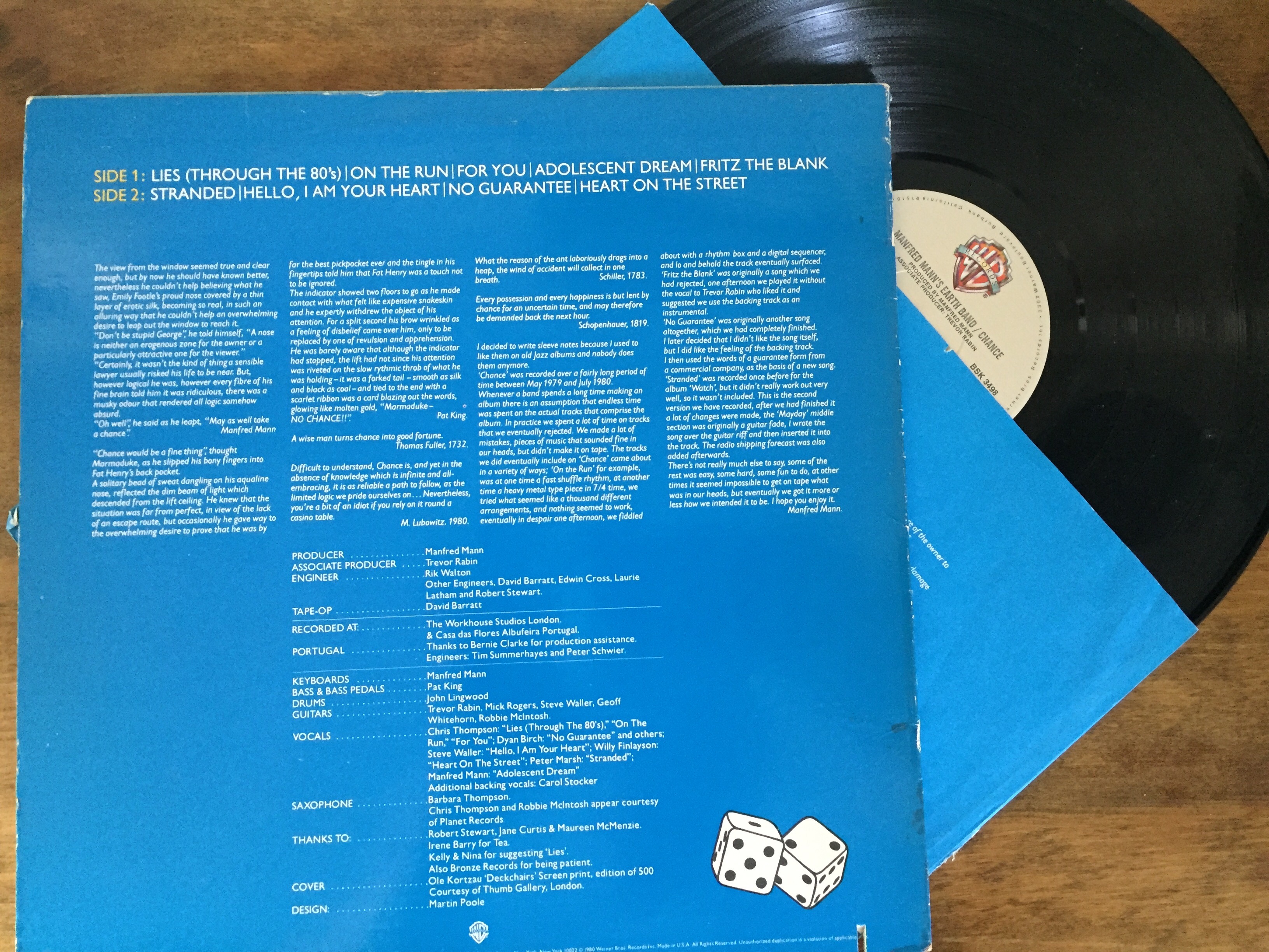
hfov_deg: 61.7
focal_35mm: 29
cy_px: 476
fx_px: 1063
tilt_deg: -84.2
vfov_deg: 48.2
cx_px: 634
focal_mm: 4.15
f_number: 2.2
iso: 250
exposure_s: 1/17
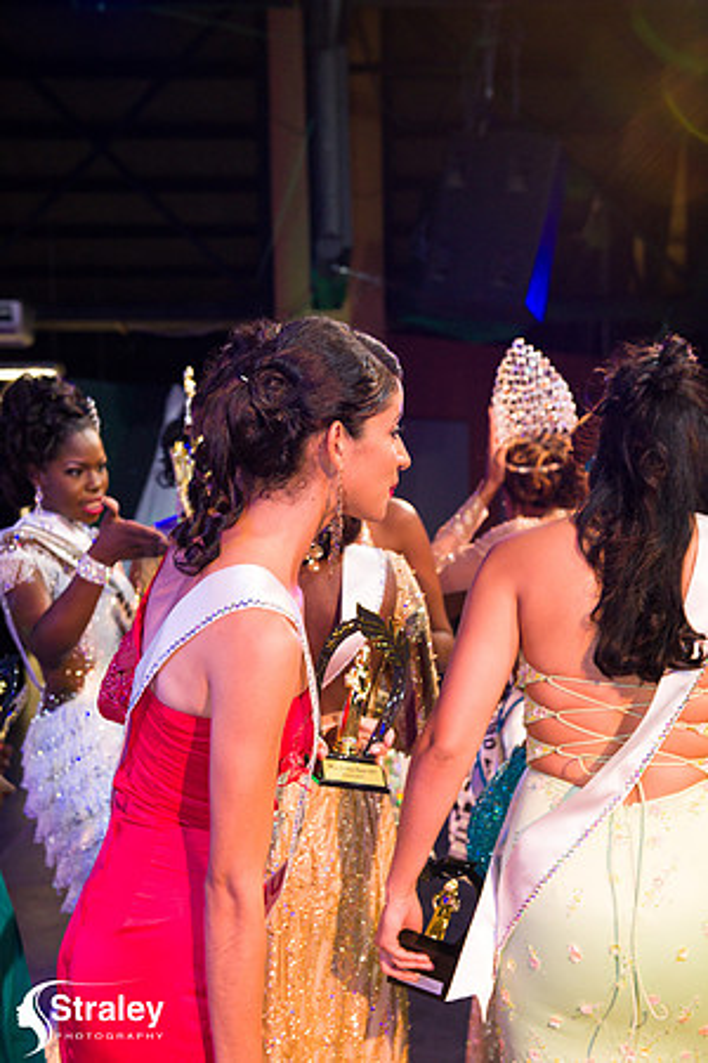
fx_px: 1475
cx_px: 354
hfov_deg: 27.0
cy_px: 532
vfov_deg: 39.6
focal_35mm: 50
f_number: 5
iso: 4000
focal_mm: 50
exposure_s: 1/160
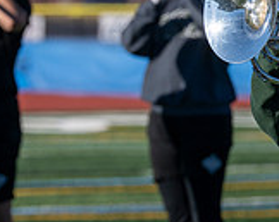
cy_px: 94
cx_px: -186
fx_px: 5555
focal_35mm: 674
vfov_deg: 2.3
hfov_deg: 2.9
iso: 160
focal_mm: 200
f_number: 5
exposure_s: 1/2000
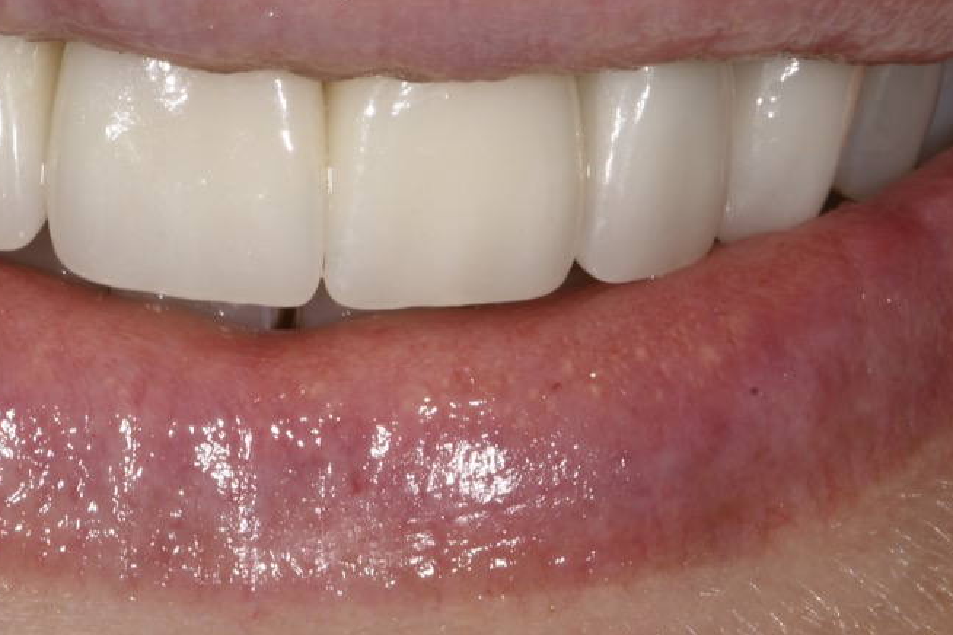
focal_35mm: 272
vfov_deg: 5.1
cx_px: 300
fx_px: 7200
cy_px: 209
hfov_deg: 7.6
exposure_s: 1/30
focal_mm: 85
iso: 100
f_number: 36
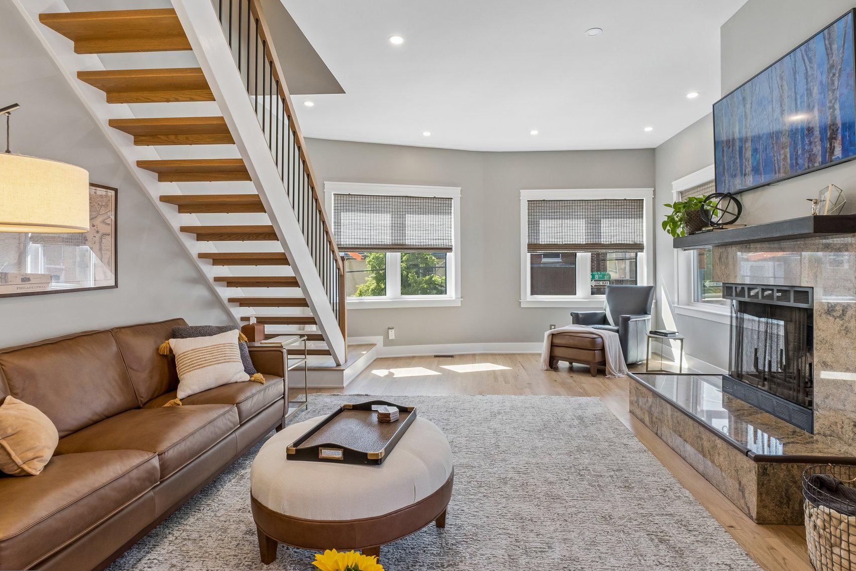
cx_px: 442
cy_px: 265
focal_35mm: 18
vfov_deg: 67.3
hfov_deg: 90.0
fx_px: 428
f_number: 8
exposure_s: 1/10
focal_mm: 10
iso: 250
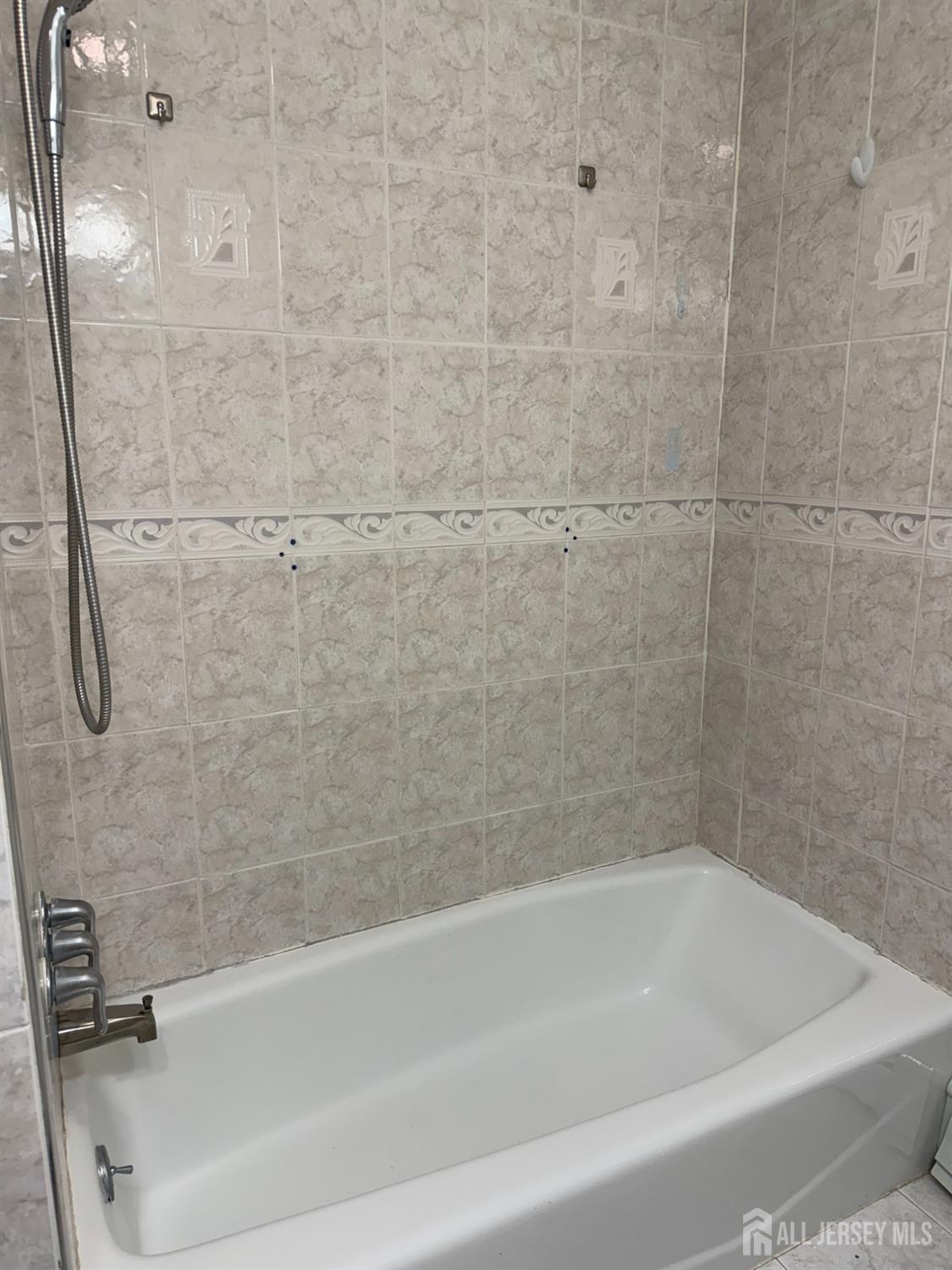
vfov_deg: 71.6
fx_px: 880
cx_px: 476
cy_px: 635
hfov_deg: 56.8
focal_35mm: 24
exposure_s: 1/121
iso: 50
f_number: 1.78
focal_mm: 6.76
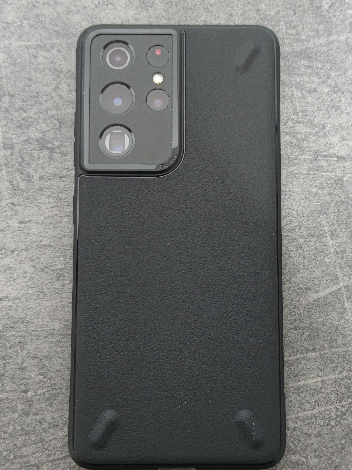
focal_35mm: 48
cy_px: 235
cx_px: 176
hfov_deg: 30.3
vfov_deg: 39.7
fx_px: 651
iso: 1054
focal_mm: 6.72
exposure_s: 1/50
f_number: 1.69
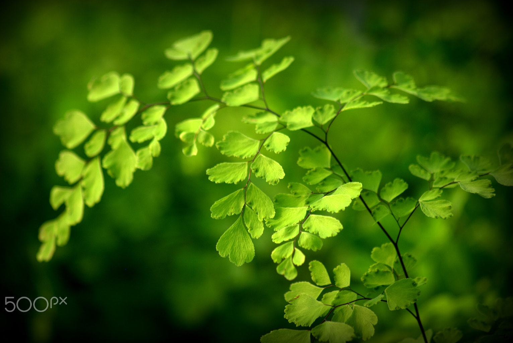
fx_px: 4359
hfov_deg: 6.7
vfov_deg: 4.5
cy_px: 169
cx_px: 252
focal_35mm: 306
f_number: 4.8
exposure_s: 1/80
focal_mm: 195
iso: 100
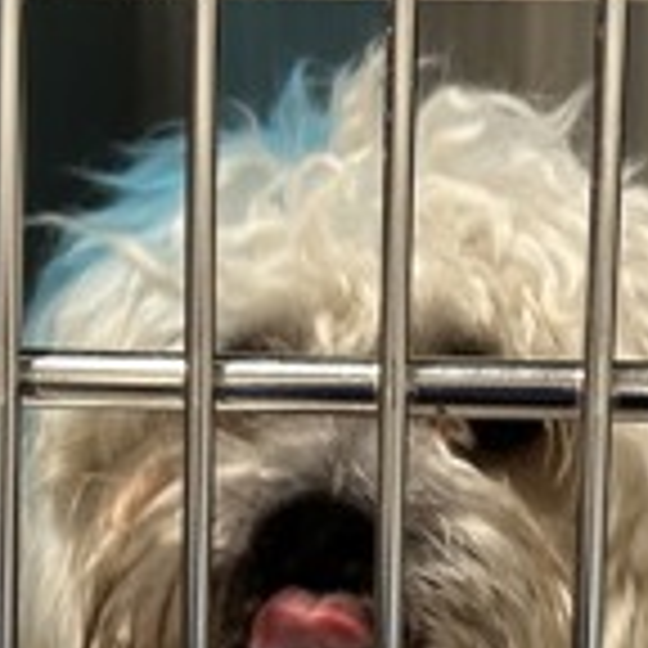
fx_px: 1419
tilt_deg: -3.9
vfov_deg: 25.4
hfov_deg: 25.6
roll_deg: -1.6
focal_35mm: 67
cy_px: 486
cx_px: 421
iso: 200
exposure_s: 1/60
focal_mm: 5.7
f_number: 1.5
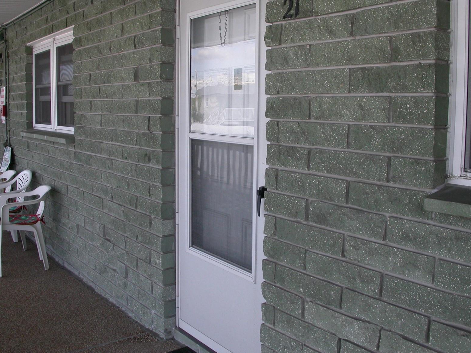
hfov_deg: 47.9
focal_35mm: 39
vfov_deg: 36.8
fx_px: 531
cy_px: 176
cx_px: 234
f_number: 5.3
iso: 100
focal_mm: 7.85
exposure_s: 1/190
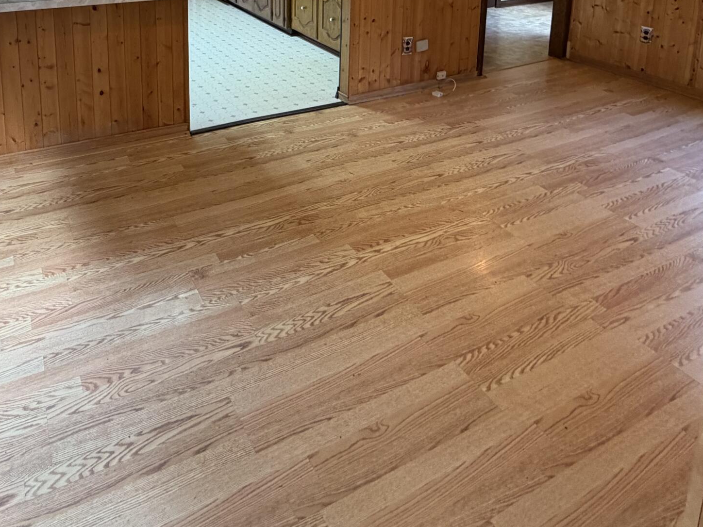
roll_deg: -0.3
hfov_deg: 61.1
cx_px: 280
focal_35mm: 29
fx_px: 589
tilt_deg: -11.1
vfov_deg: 41.6
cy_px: -4
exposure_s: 1/60
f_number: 2.2
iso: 250
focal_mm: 2.22
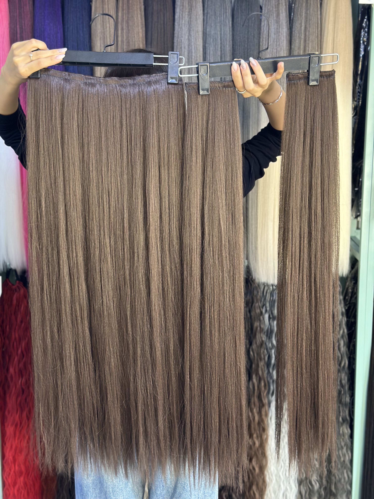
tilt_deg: -10.9
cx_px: 187
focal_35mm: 48
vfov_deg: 39.7
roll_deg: -0.7
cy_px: 250
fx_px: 691
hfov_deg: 30.3
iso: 250
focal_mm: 6.86
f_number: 1.78
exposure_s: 1/50
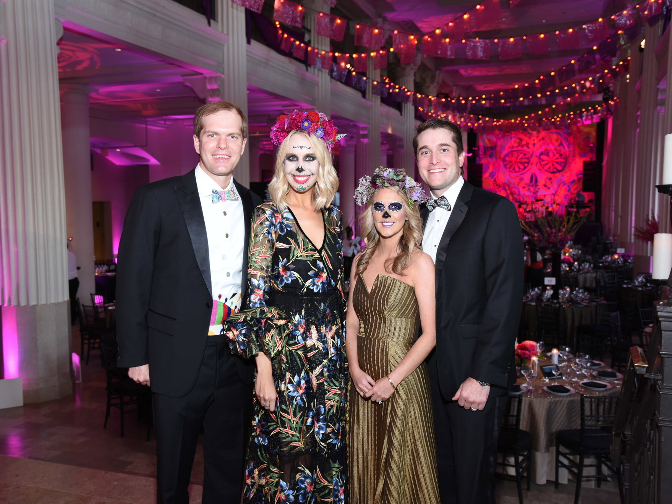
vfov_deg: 40.7
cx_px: 322
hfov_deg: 52.6
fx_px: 679
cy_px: 251
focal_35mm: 35
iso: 1250
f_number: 5.6
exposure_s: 1/50
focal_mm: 32
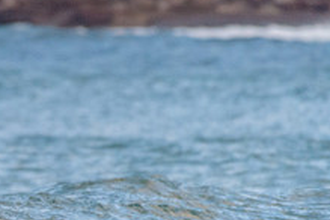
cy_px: 207
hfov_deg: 1.3
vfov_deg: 0.9
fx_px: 14821
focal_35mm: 1617
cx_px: -4
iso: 1600
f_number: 5.6
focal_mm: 500
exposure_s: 1/2000
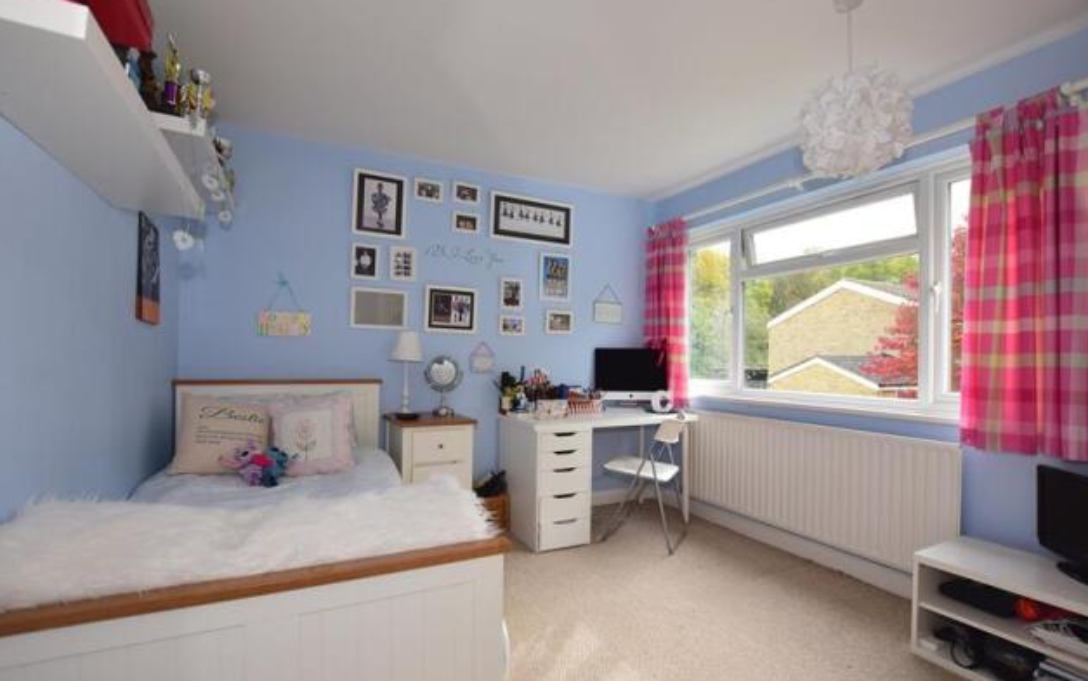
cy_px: 354
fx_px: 474
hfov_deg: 97.8
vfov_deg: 71.2
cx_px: 540
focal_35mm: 16
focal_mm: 10
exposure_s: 1/125
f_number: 5
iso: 200
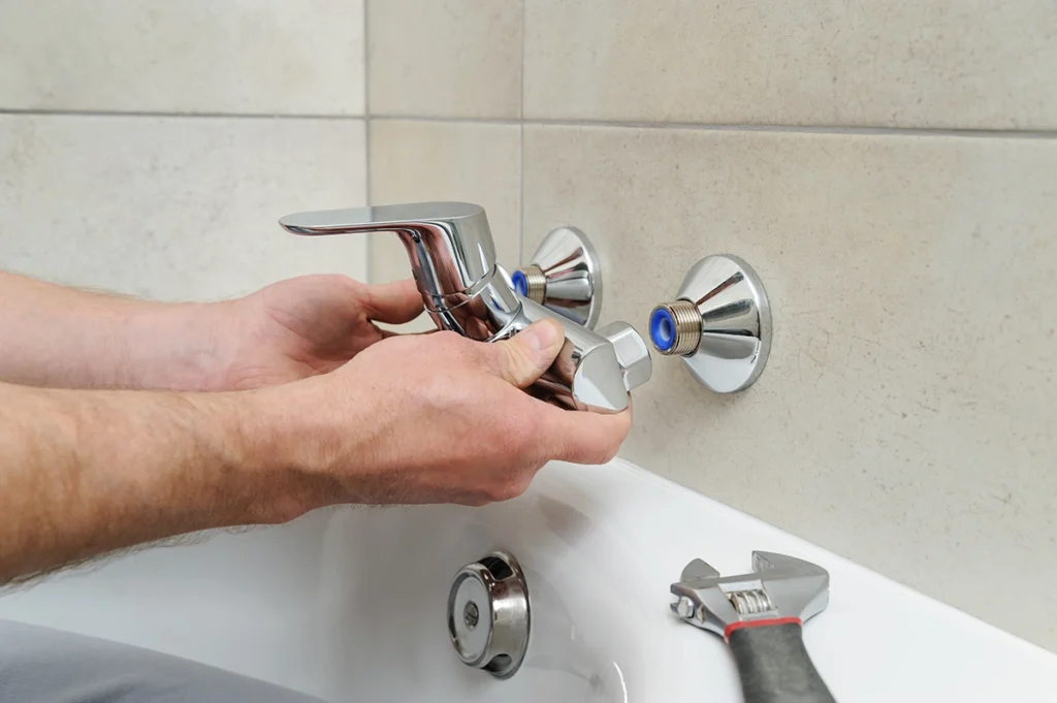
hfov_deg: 43.6
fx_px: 1320
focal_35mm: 45
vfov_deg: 29.8
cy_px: 352
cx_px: 528
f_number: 7.1
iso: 200
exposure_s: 1/100
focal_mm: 45
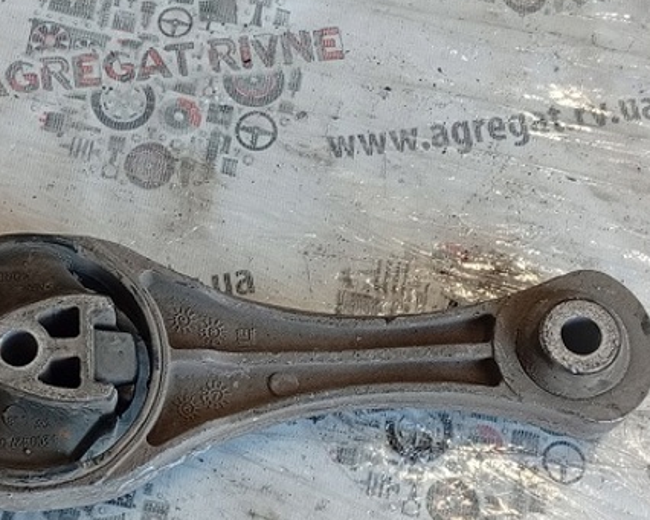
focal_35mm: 76
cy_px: 310
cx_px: 230
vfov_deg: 20.2
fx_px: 1462
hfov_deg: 25.0
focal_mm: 3.96
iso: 161
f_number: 1.8
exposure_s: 1/50
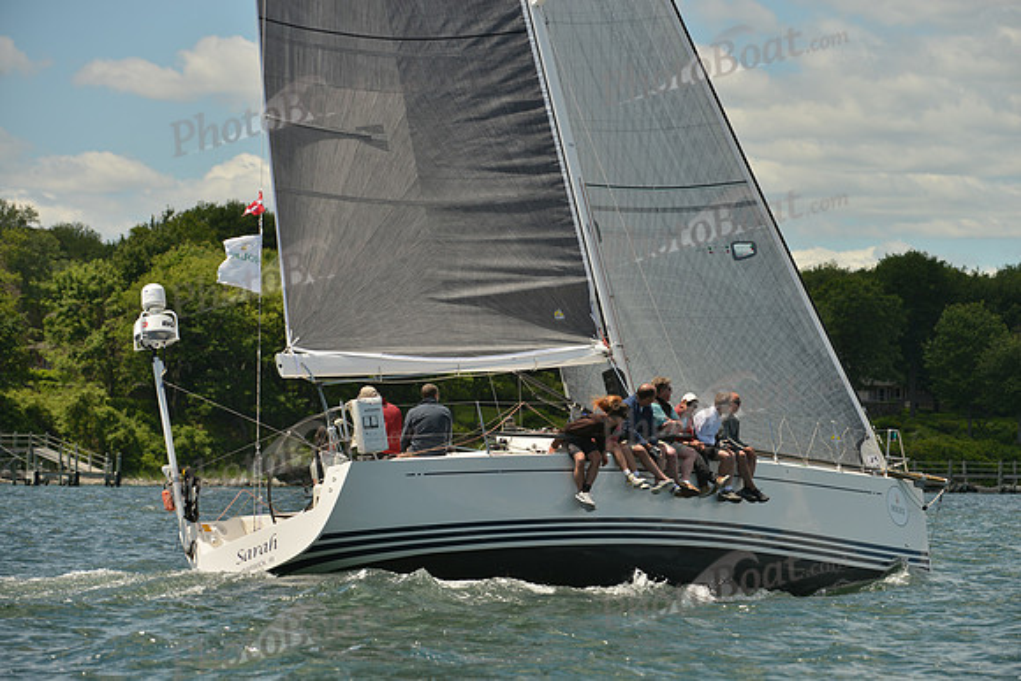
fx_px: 5673
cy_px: 340
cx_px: 510
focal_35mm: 200
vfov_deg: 6.9
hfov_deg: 10.3
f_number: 6.3
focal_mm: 200
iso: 200
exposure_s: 1/1000
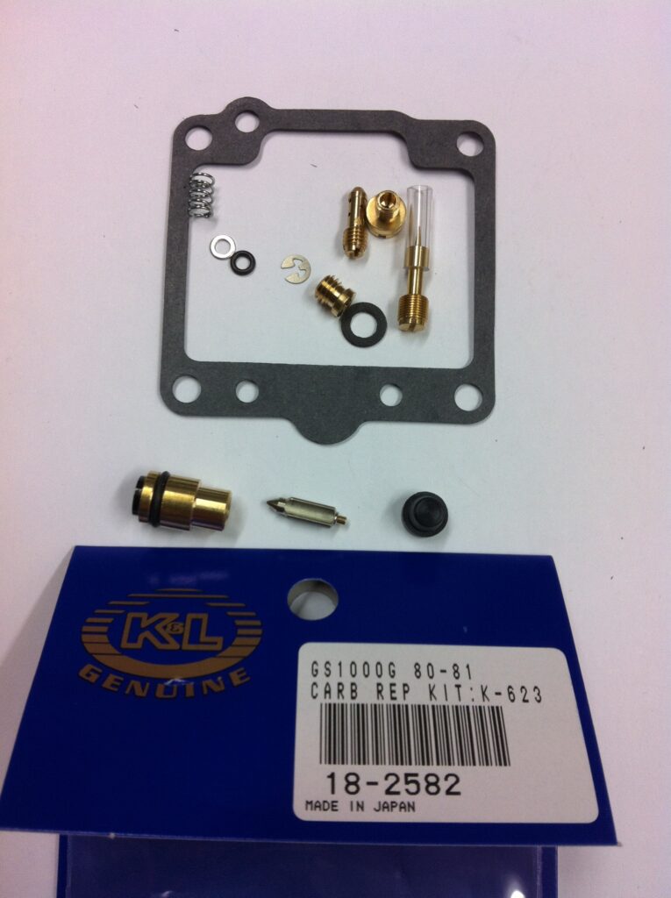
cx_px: 336
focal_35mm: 35
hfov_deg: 40.6
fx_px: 907
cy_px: 449
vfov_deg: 52.7
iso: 80
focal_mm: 3.85
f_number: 2.8
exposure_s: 1/40
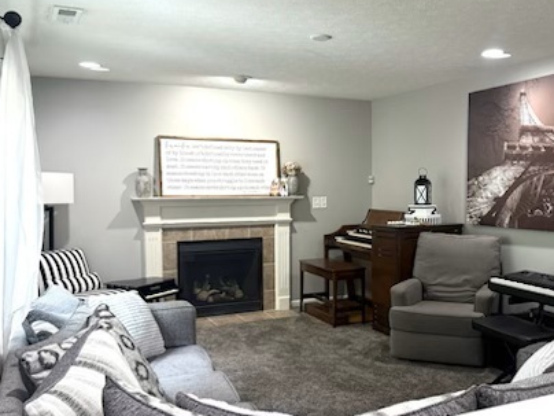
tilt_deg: -3.4
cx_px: 373
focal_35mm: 38
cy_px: 222
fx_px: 608
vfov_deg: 37.7
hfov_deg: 48.1
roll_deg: +0.6
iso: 250
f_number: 1.78
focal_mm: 6.76
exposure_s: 1/60
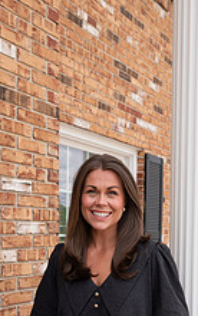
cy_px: 277
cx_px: 109
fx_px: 431
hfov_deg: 25.9
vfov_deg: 37.9
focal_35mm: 50
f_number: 4.5
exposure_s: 1/400
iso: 125
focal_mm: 24
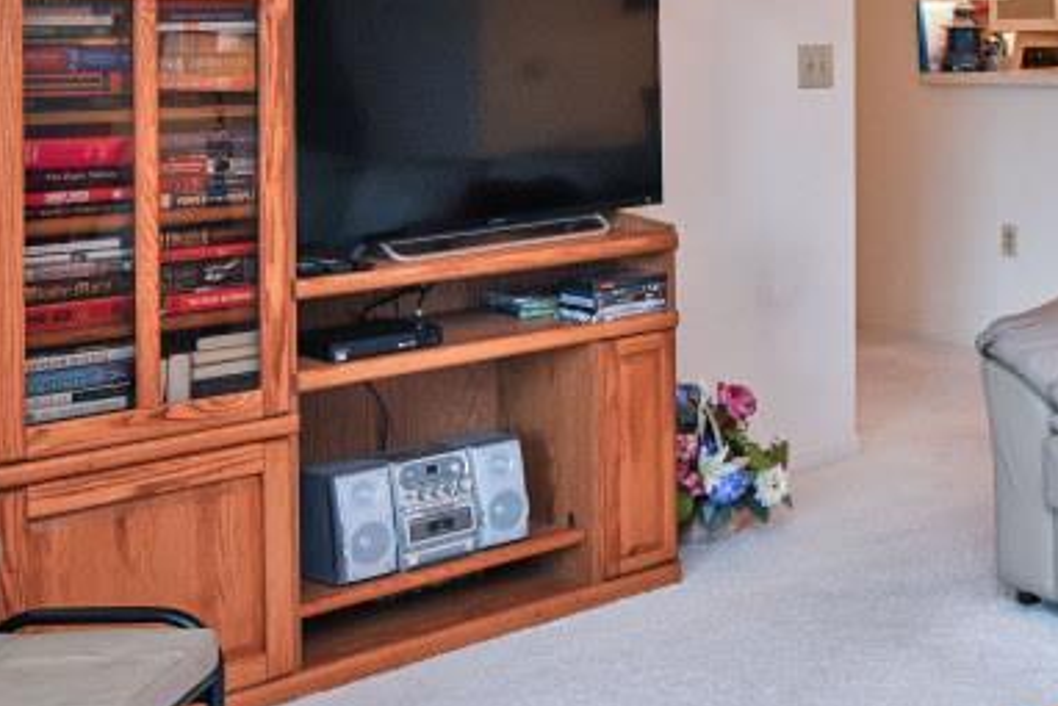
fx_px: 1617
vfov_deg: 23.8
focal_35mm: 55
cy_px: 30
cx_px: 1080
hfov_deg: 33.0
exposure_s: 1/60
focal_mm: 14
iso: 280
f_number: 4
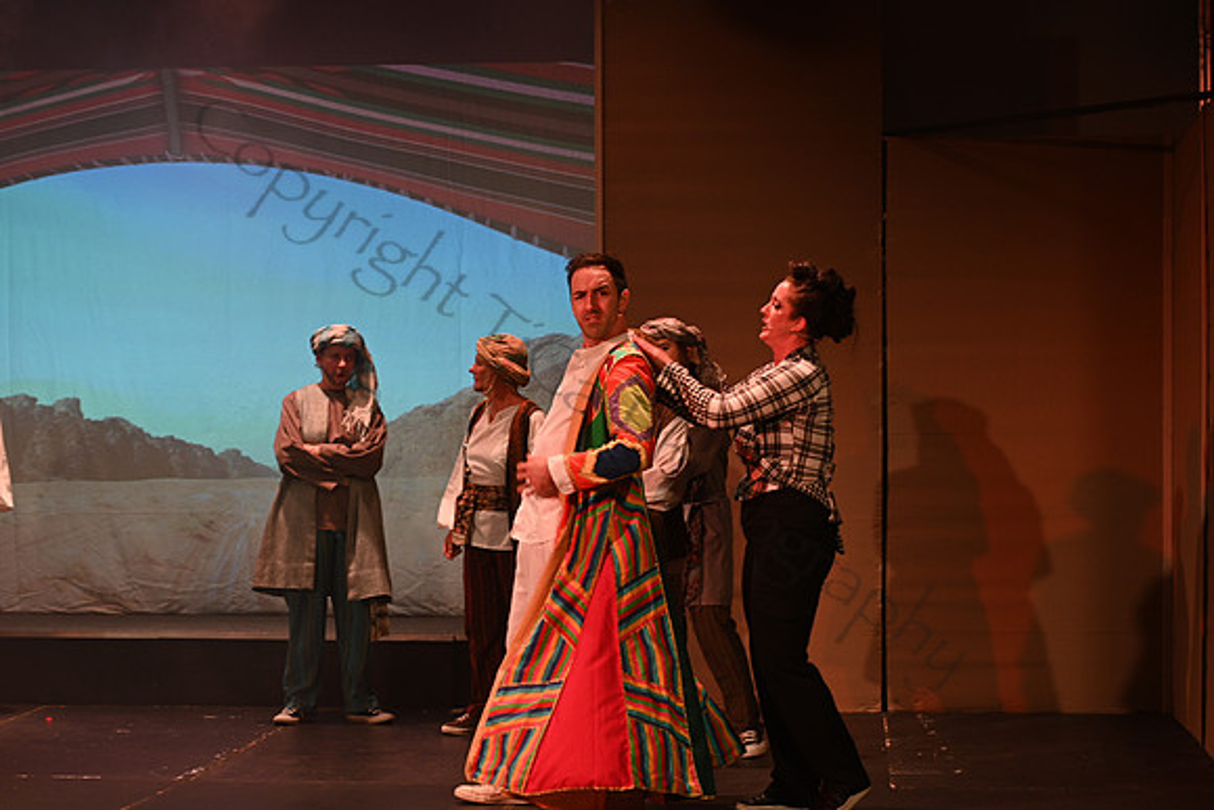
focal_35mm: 85
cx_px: 607
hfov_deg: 23.9
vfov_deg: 16.1
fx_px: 2867
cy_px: 405
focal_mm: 85
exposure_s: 1/125
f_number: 2.8
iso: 640
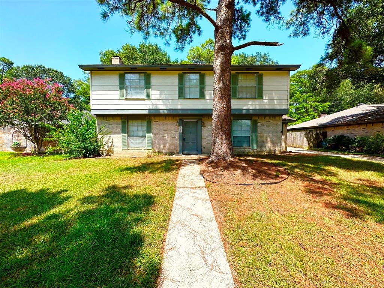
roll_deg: +0.1
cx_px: 192
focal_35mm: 14
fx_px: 155
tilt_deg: -2.1
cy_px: 144
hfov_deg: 102.1
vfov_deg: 85.7
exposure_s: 1/1135
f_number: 2.2
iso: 50
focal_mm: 2.22
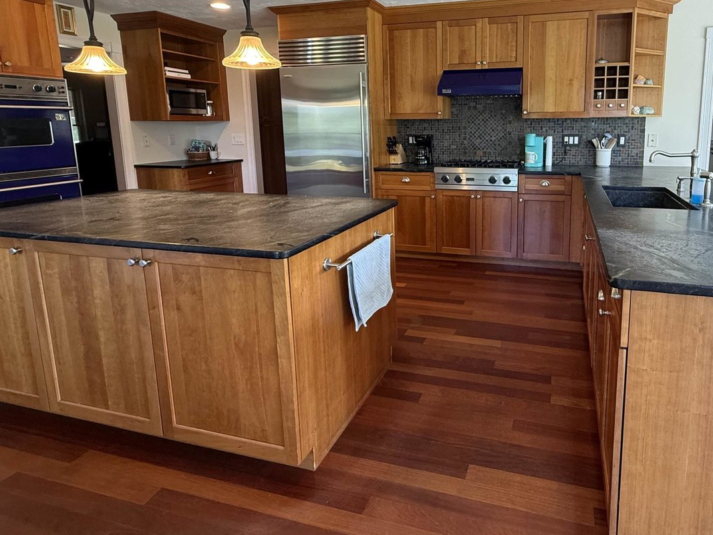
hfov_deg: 77.3
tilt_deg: -8.8
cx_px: 453
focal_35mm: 21
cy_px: 189
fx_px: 432
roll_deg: +0.7
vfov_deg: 62.2
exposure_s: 1/60
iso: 250
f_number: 2.2
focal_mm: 2.22
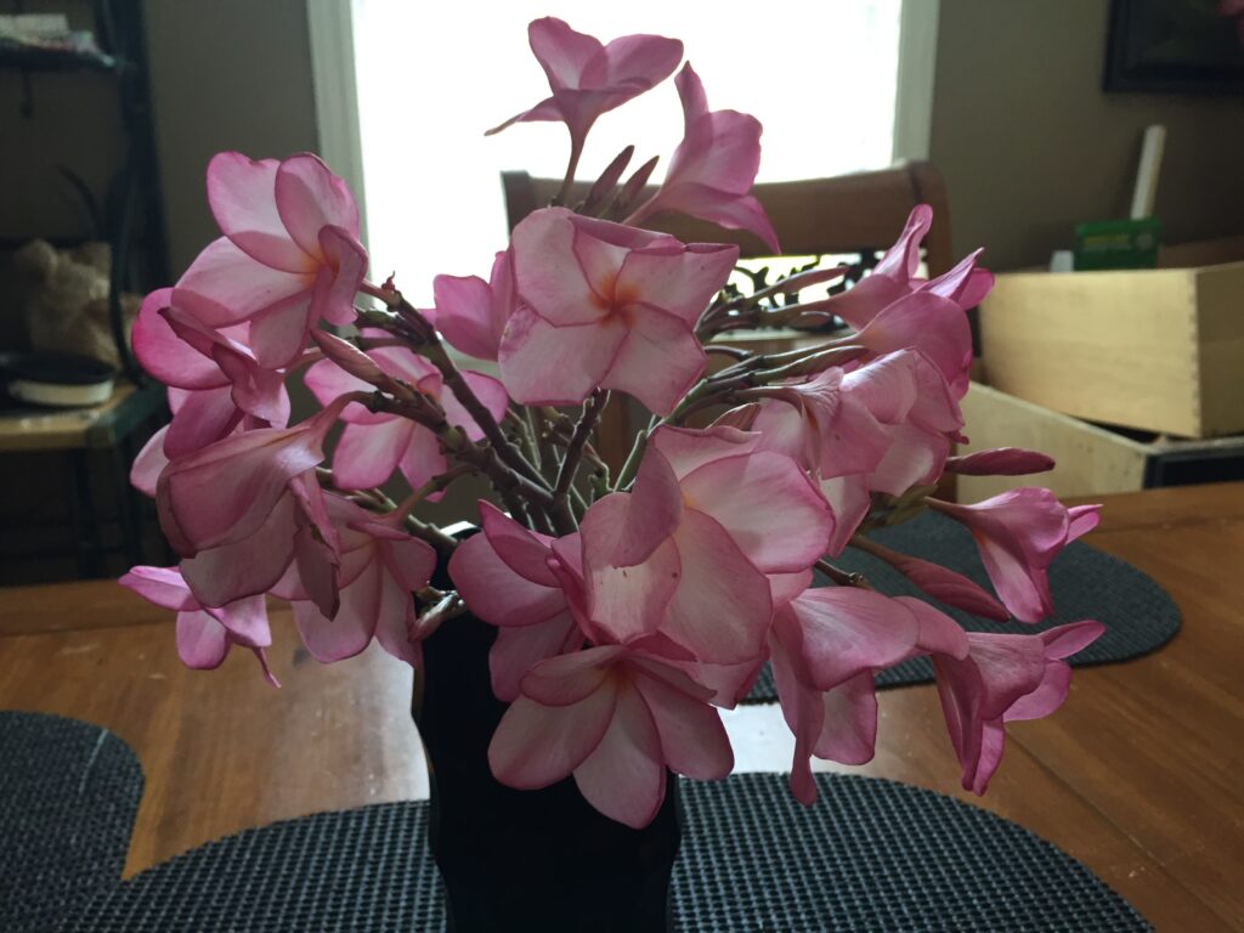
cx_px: 622
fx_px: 1042
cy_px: 466
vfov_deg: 48.2
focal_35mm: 29
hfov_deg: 61.7
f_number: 2.2
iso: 100
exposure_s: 1/30
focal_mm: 4.15
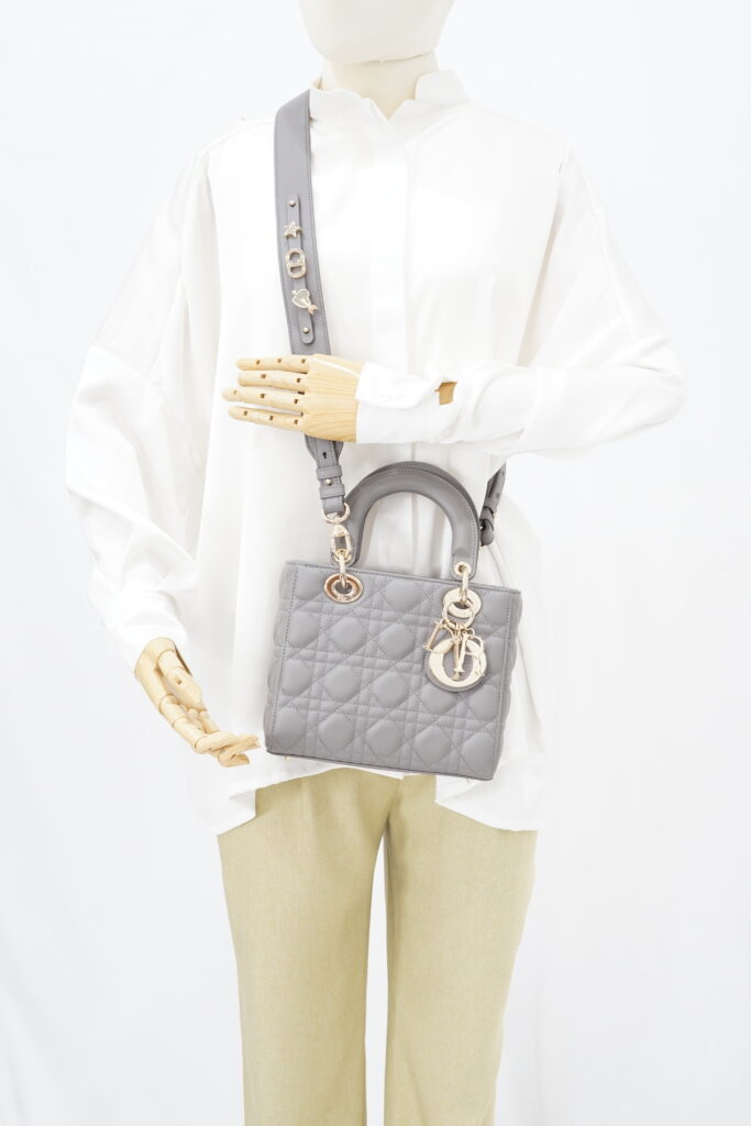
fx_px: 1564
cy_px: 563
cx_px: 376
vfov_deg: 39.6
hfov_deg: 27.0
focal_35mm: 50
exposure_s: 1/1.25
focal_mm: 50
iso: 640
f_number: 10
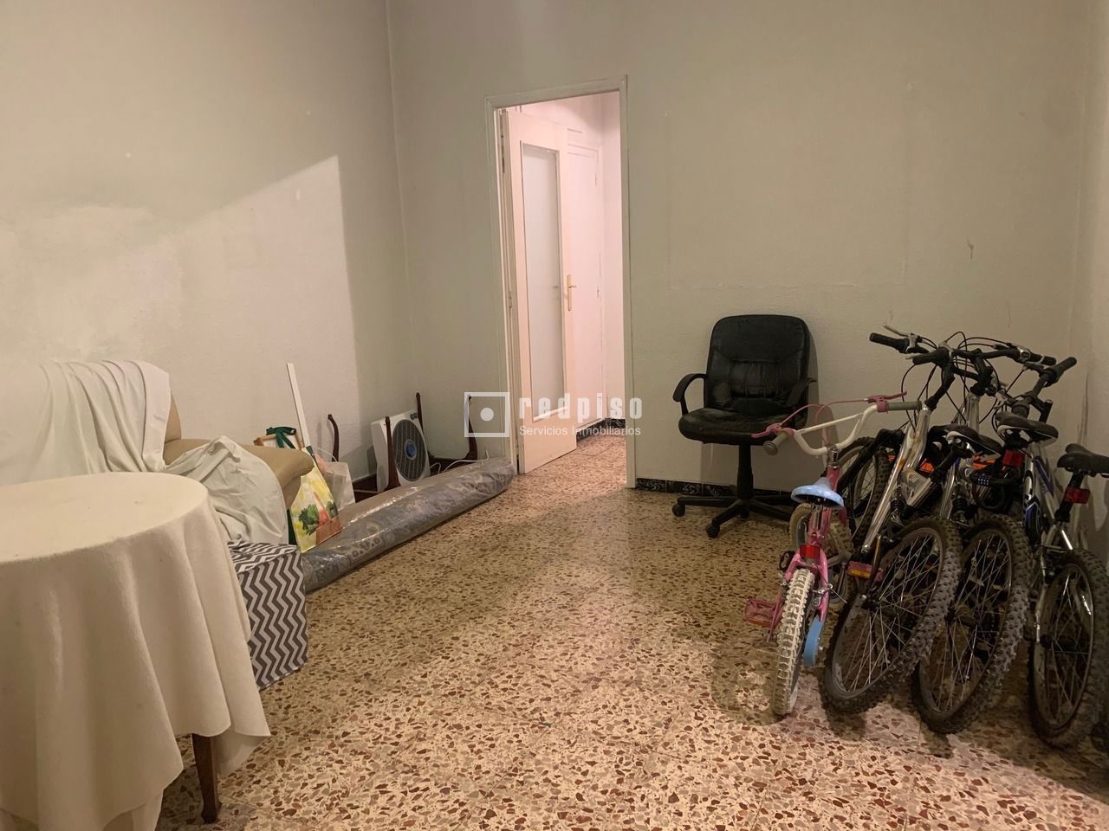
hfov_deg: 67.3
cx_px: 554
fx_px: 833
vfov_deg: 53.1
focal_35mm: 26
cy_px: 416
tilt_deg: -10.1
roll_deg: +0.9
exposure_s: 1/33
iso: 320
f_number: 1.8
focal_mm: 4.25
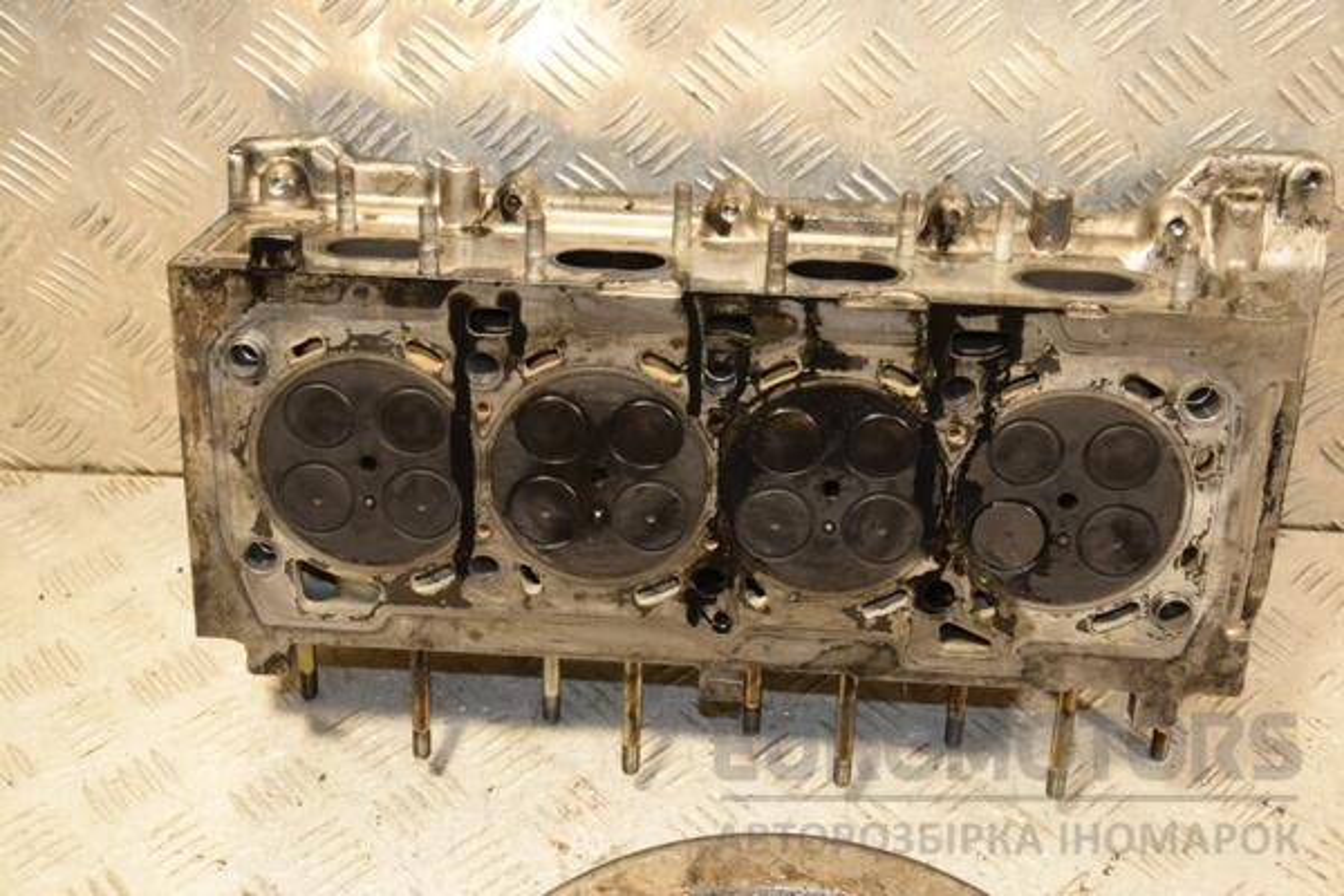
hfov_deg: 41.1
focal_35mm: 48
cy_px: 448
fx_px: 1792
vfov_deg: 28.1
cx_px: 672
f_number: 5
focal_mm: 32
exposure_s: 1/100
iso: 800
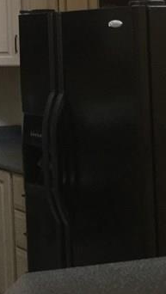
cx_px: -157
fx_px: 788
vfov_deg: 20.6
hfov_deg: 11.0
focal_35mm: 101
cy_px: 13
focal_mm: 3.3
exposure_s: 1/30
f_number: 2.4
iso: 80
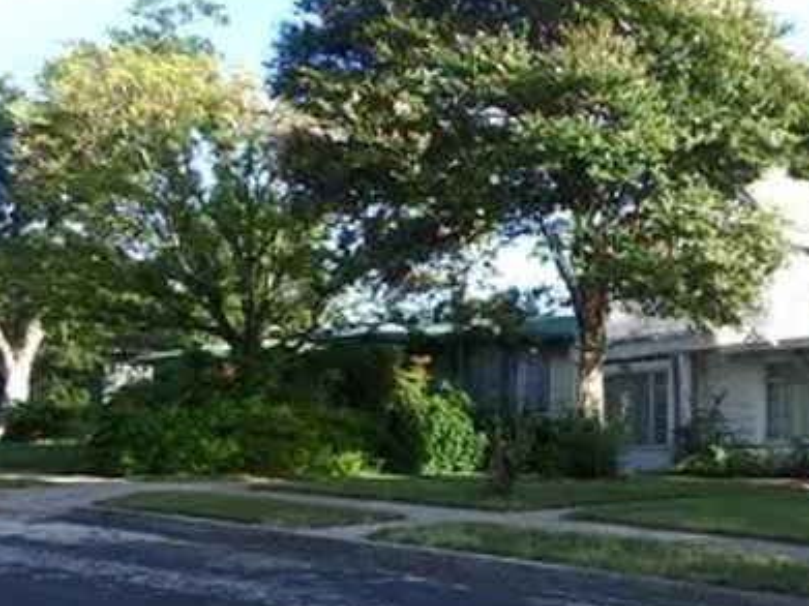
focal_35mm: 55
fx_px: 1285
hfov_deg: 29.9
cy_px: 368
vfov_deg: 26.5
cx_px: 972
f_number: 3.5
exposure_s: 1/500
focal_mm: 3.7
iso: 125
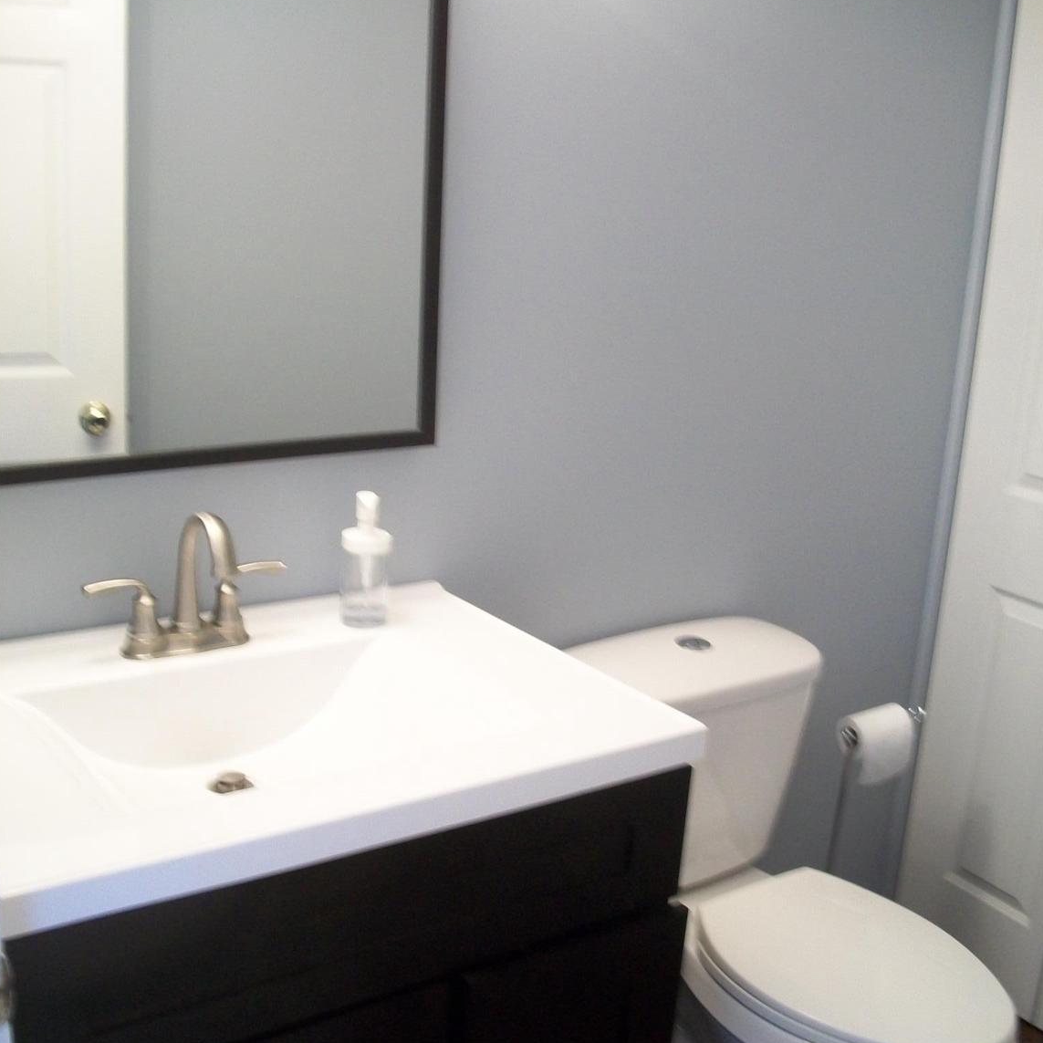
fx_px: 1295
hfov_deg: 43.9
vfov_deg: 43.7
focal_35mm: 38
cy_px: 600
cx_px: 519
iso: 160
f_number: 2.9
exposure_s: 1/10
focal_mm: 5.7
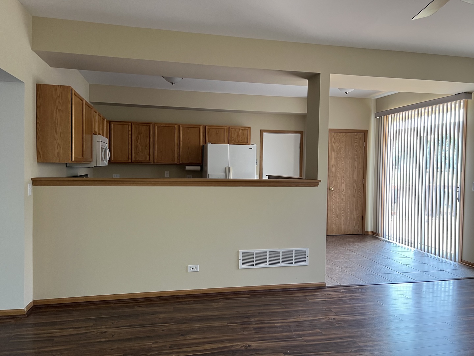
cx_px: 237
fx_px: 356
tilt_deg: -2.1
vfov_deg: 53.1
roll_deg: -0.8
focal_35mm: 26
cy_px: 178
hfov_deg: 67.3
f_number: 1.5
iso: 125
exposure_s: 1/78
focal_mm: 5.7
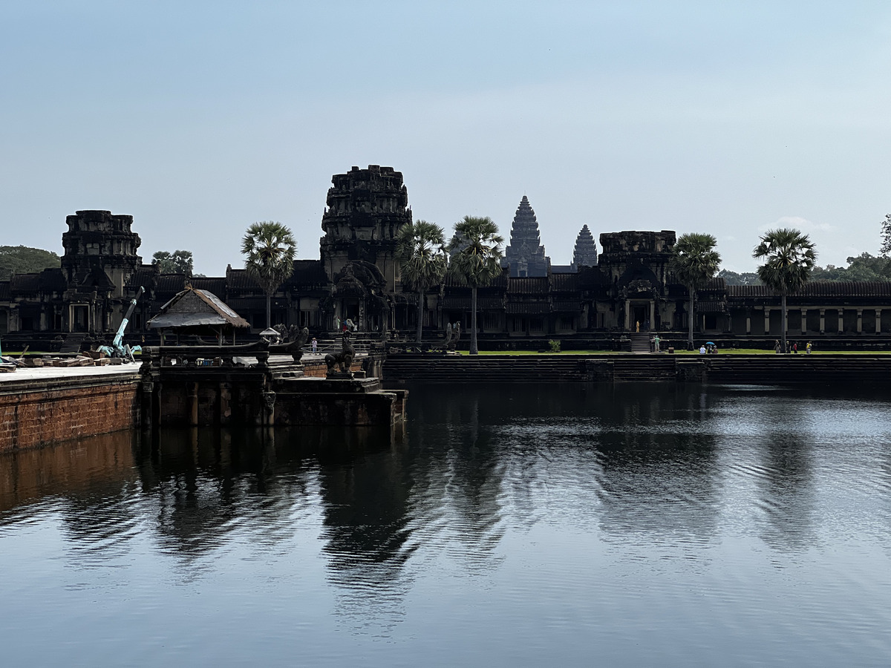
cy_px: 334
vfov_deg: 19.1
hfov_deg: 25.3
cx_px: 446
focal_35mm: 77
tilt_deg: +0.5
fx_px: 1982
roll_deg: +0.4
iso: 32
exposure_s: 1/943
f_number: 2.8
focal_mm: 9
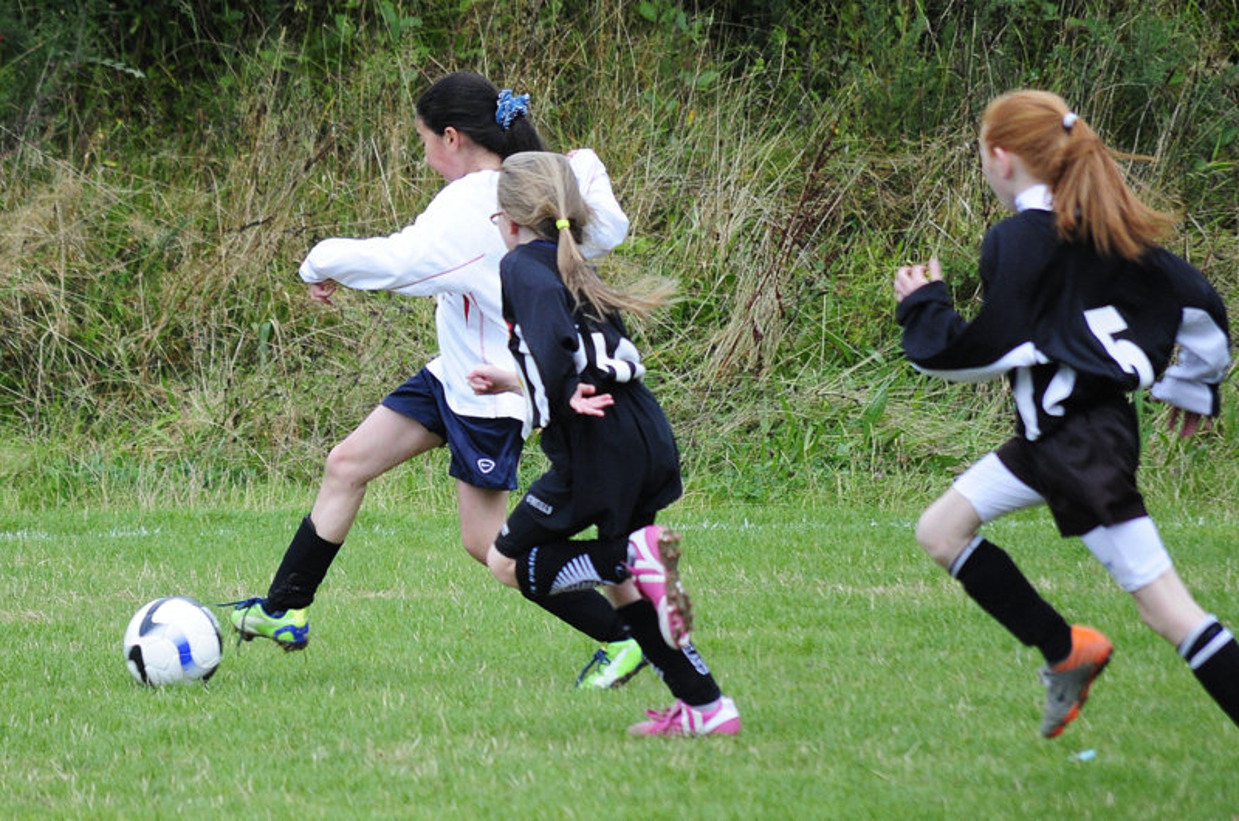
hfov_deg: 6.9
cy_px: 410
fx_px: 10304
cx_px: 620
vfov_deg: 4.6
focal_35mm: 300
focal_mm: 200
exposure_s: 1/1250
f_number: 5.6
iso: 640
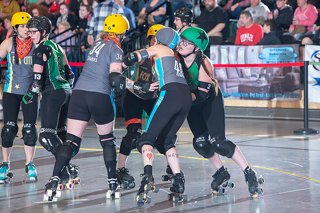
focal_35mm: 185
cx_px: 160
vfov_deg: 7.4
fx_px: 1645
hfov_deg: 11.1
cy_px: 106
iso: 640
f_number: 5.6
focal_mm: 185
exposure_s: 1/160
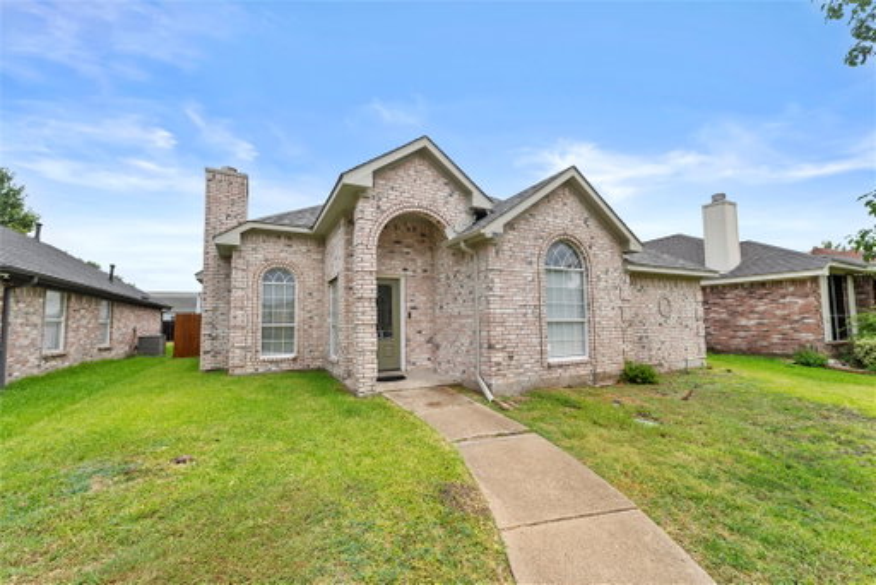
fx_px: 341
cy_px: 292
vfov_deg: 81.3
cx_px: 438
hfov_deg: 104.2
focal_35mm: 14
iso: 80
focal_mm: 14
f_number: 5
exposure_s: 1/320
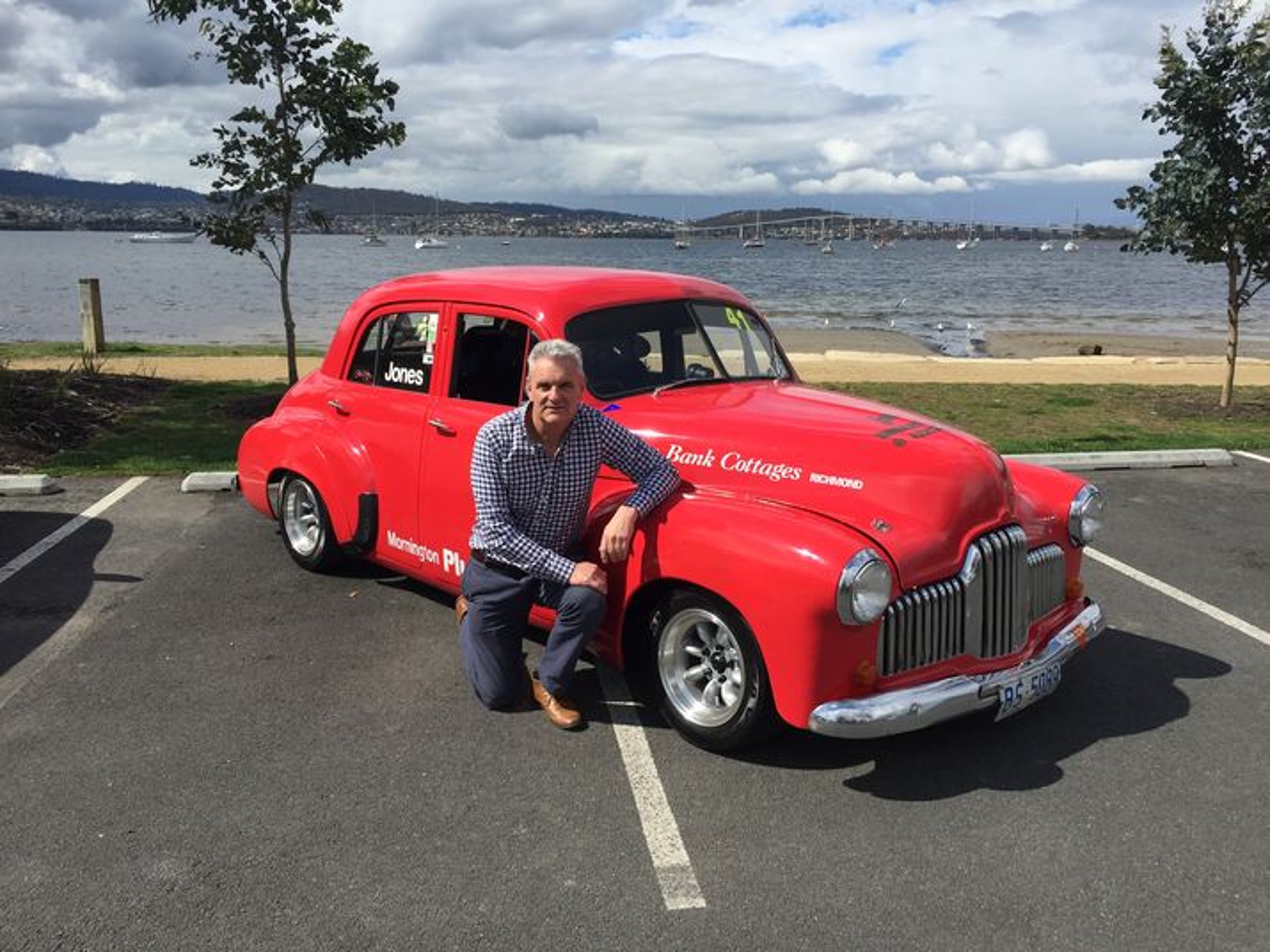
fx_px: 1064
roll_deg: -0.4
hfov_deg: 61.7
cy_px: 476
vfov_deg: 48.2
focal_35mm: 29
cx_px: 635
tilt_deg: -13.2
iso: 32
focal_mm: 4.15
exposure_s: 1/2475
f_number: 2.2
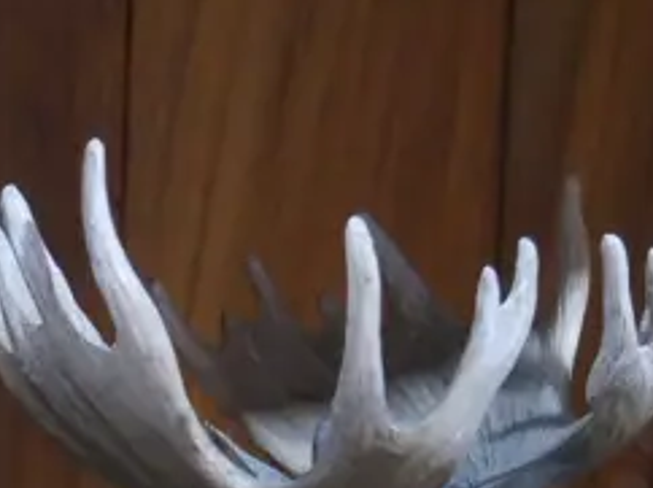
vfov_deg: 8.0
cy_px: 914
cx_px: -11
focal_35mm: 178
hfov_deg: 11.0
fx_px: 3354
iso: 2500
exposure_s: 1/60
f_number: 4.6
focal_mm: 21
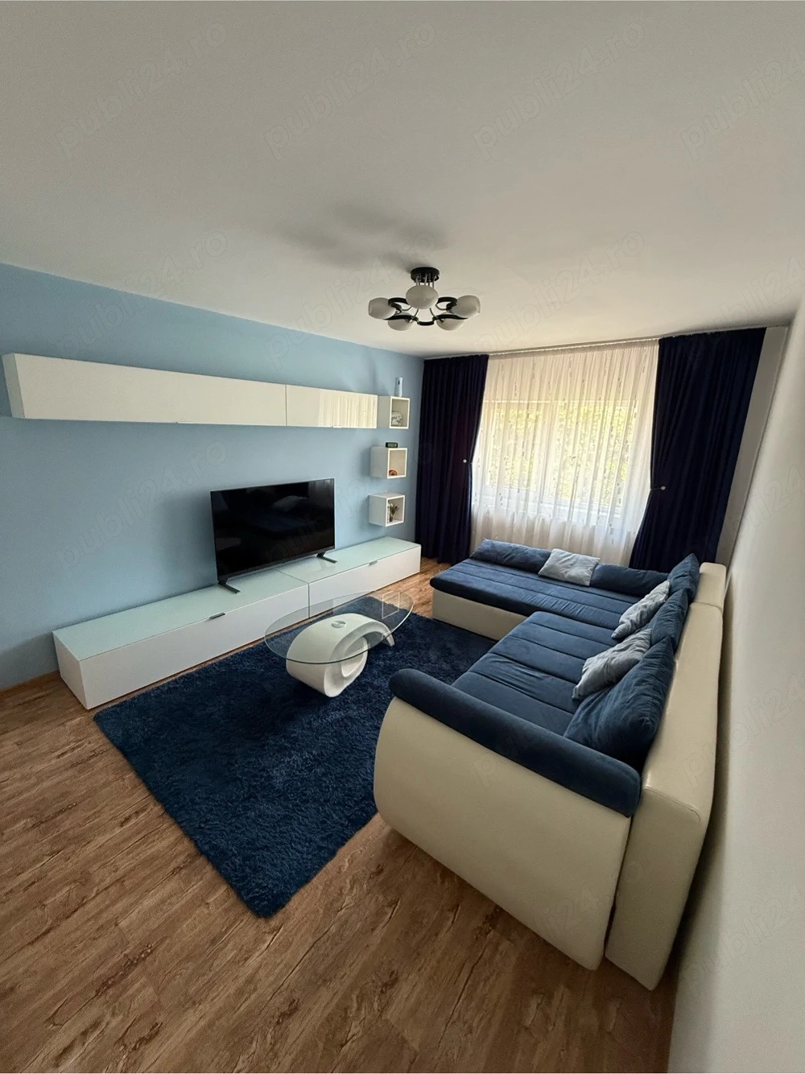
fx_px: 434
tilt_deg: -14.9
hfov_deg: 85.7
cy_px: 537
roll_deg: -2.8
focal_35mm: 14
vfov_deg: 102.1
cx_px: 402
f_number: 2.2
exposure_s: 1/95
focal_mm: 2.22
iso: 320
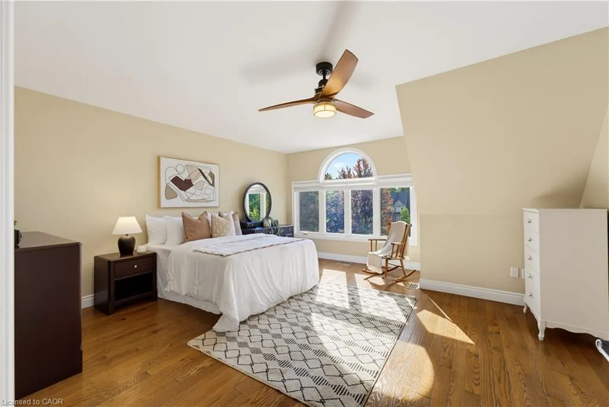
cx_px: 304
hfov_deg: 104.2
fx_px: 237
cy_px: 204
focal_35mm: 14
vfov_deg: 81.3
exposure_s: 1/50
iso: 800
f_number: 9
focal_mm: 14
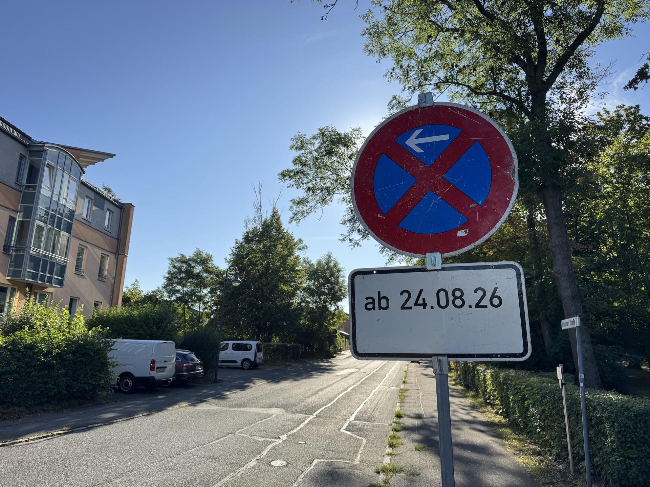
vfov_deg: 56.8
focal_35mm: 24
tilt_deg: +12.8
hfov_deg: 71.6
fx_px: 451
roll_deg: -2.7
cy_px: 244
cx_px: 325
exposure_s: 1/1767
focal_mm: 6.76
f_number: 1.78
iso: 80
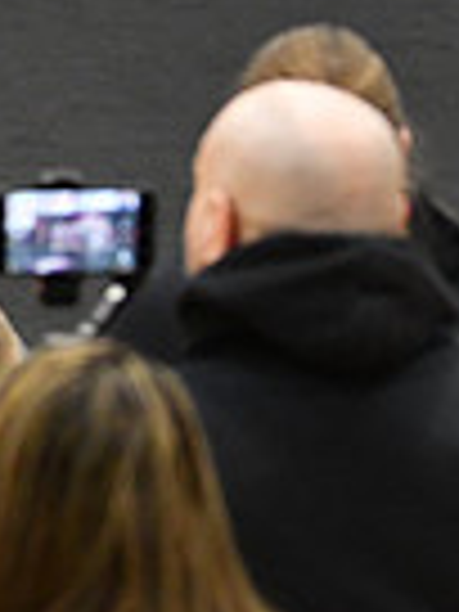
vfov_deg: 4.6
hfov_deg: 3.4
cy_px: -196
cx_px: -828
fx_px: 7638
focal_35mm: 432
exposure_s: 1/800
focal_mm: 70
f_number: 2.8
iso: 5000
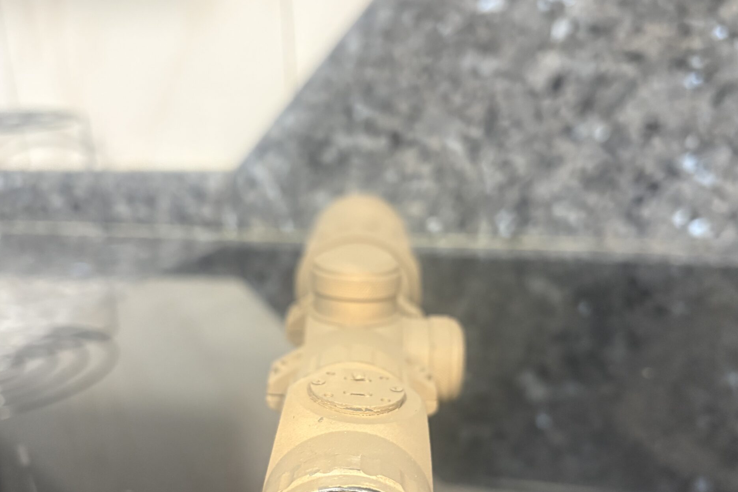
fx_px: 758
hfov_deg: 51.9
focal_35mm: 37
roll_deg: +2.5
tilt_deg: -19.9
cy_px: 346
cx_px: 369
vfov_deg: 35.4
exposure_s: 1/33
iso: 500
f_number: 1.6
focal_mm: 5.96
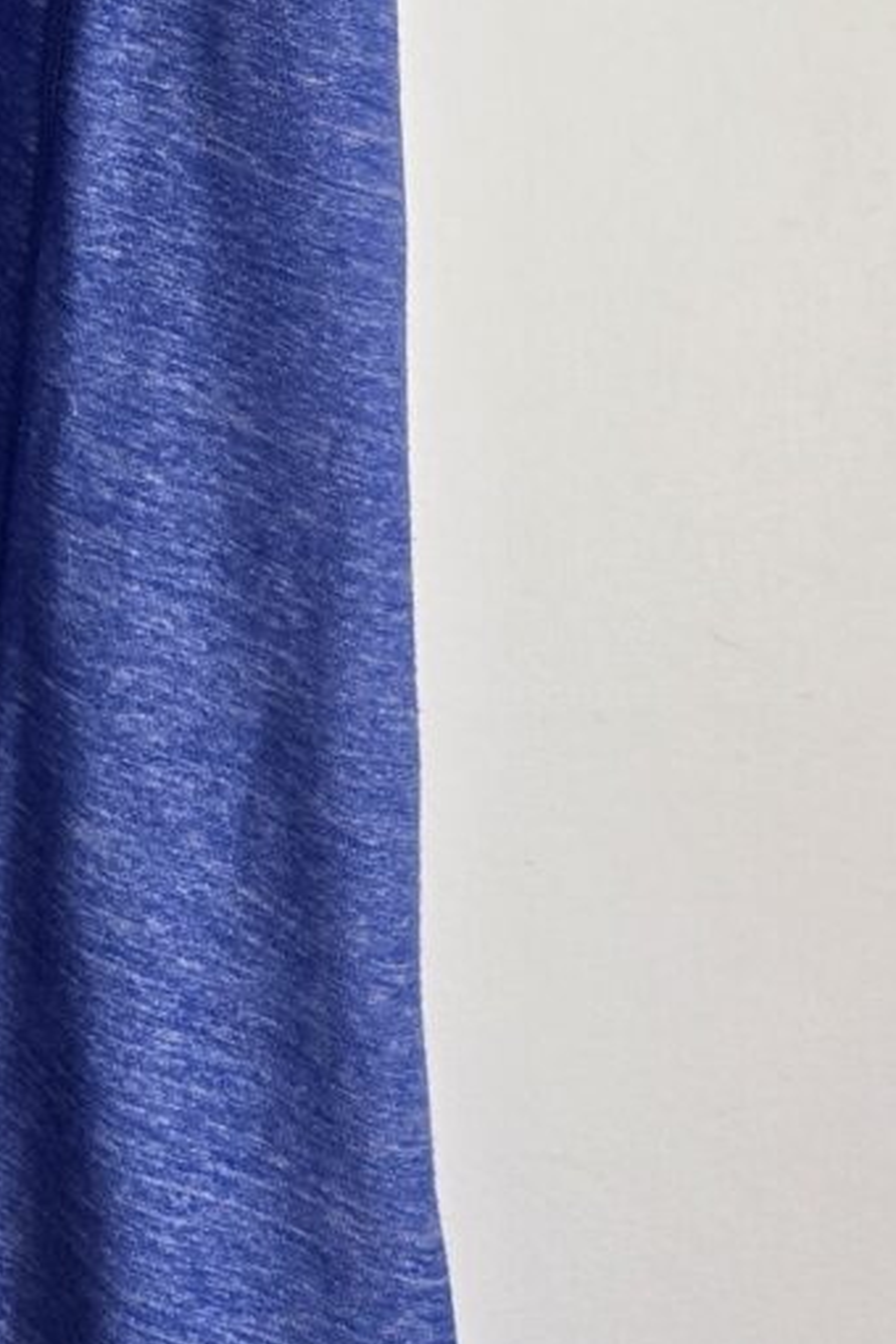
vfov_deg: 19.6
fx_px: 3584
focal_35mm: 96
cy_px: -390
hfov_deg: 13.3
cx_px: -530
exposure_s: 1/180
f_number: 1.8
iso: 100
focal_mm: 5.4
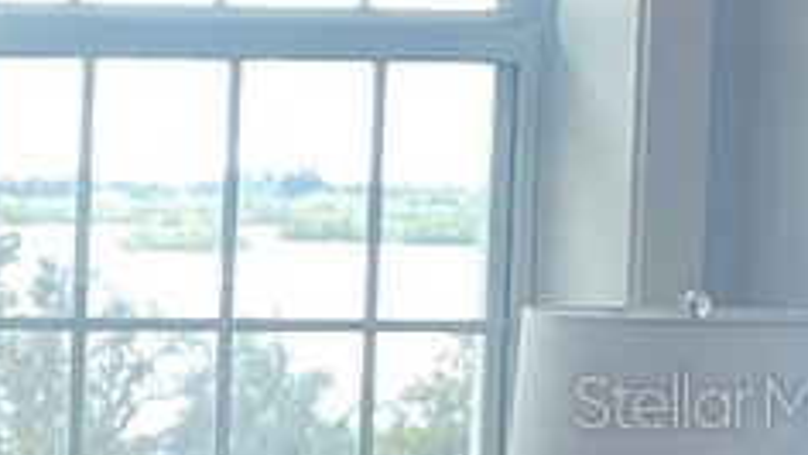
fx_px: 4115
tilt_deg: -2.9
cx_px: -1842
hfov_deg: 8.7
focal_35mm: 192
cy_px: 400
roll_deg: -0.6
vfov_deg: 6.3
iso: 80
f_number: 1.6
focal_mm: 4.2
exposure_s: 1/120
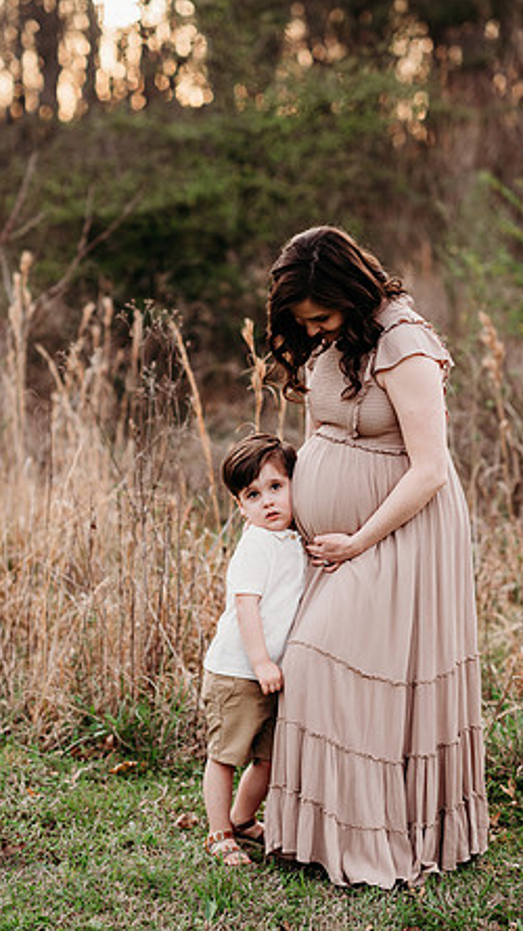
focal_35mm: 90
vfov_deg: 23.7
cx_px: 262
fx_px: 2221
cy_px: 469
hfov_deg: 13.4
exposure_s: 1/400
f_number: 2.5
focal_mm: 85
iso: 200
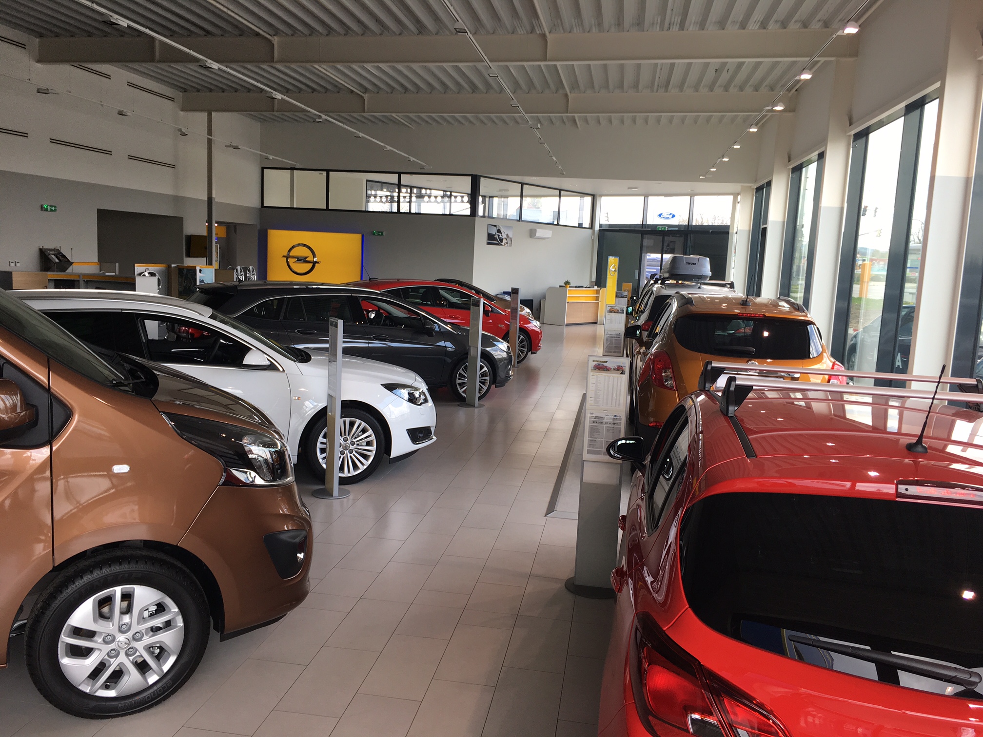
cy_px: 368
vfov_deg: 48.2
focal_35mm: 29
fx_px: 824
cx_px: 492
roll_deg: -3.0
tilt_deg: -5.5
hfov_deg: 61.7
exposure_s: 1/100
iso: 25
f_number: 2.2
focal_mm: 4.15
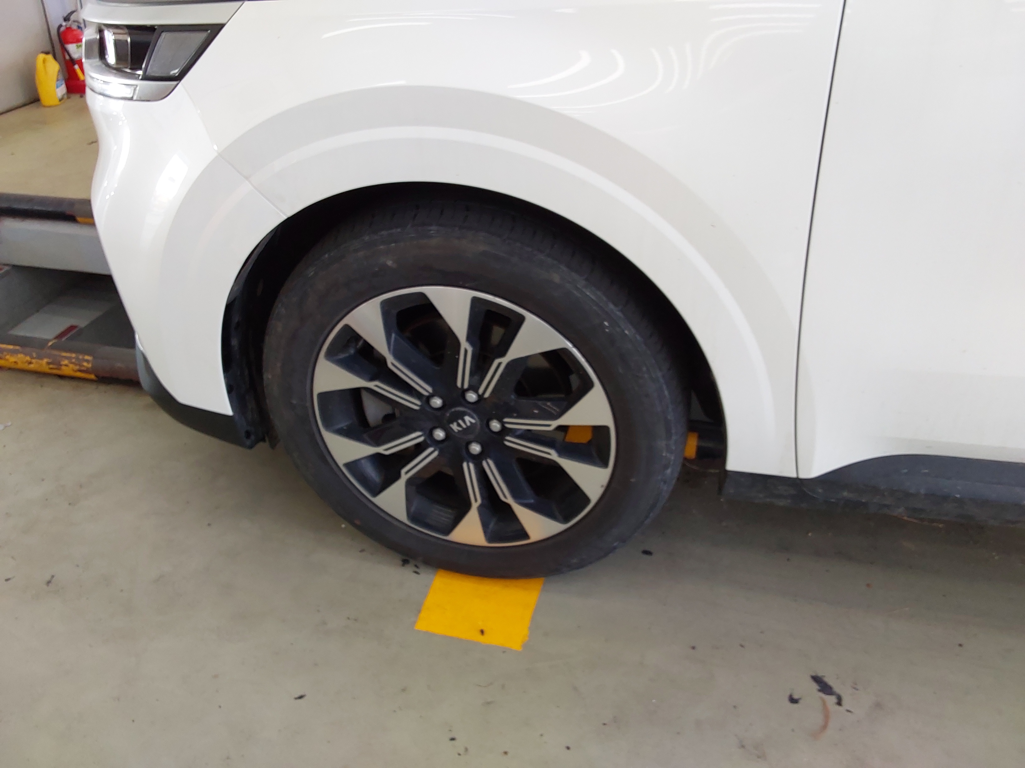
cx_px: 512
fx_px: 829
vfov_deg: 49.7
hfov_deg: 63.4
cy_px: 384
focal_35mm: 28
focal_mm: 2.91
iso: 64
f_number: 1.9
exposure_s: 1/120
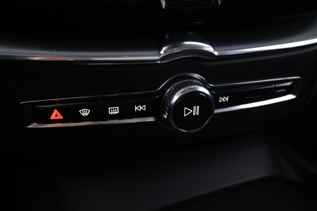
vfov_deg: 41.7
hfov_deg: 59.5
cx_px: 158
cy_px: 106
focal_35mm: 32
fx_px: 277
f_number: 4
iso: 1000
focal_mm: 21
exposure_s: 1/5
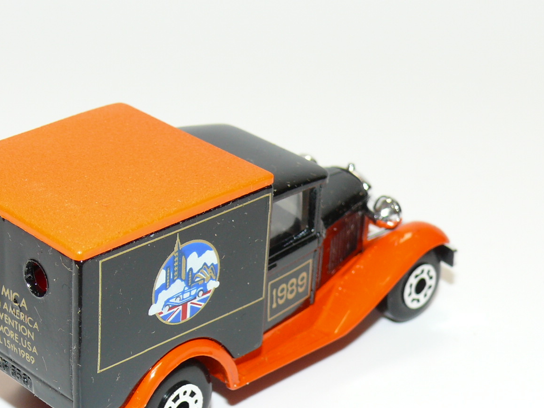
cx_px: 173
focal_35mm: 104
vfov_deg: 14.2
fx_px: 1634
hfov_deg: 18.8
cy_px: 253
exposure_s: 1/30
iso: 100
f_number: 4
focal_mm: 11.4
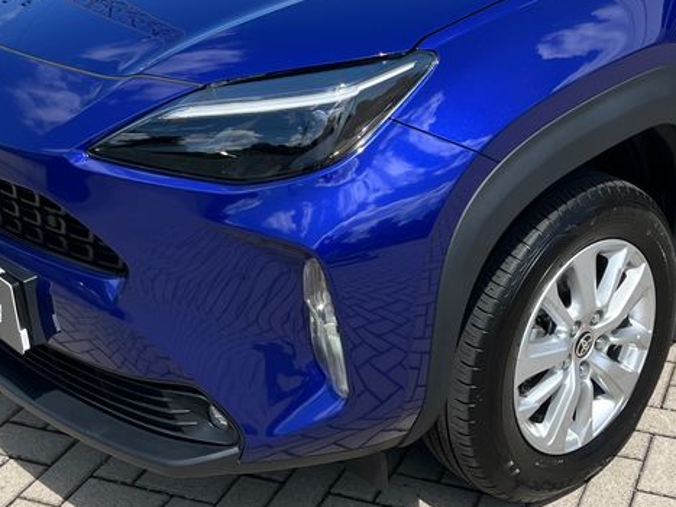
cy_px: 71
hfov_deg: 33.0
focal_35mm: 57
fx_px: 1113
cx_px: 520
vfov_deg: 25.0
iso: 50
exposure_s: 1/2358
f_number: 1.6
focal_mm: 5.1
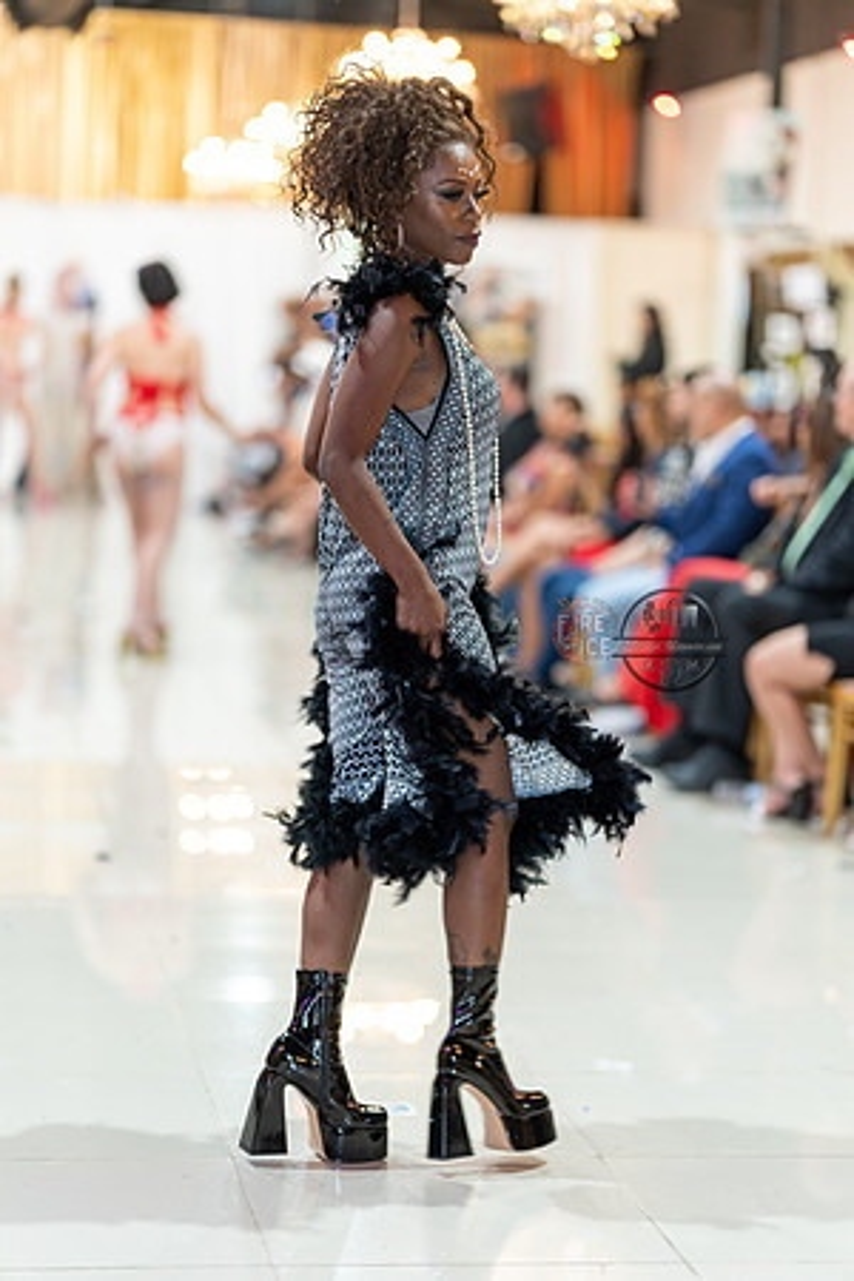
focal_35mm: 85
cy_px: 640
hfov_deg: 16.1
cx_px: 427
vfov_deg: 23.9
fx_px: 3024
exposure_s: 1/160
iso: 400
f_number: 1.4
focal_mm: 85
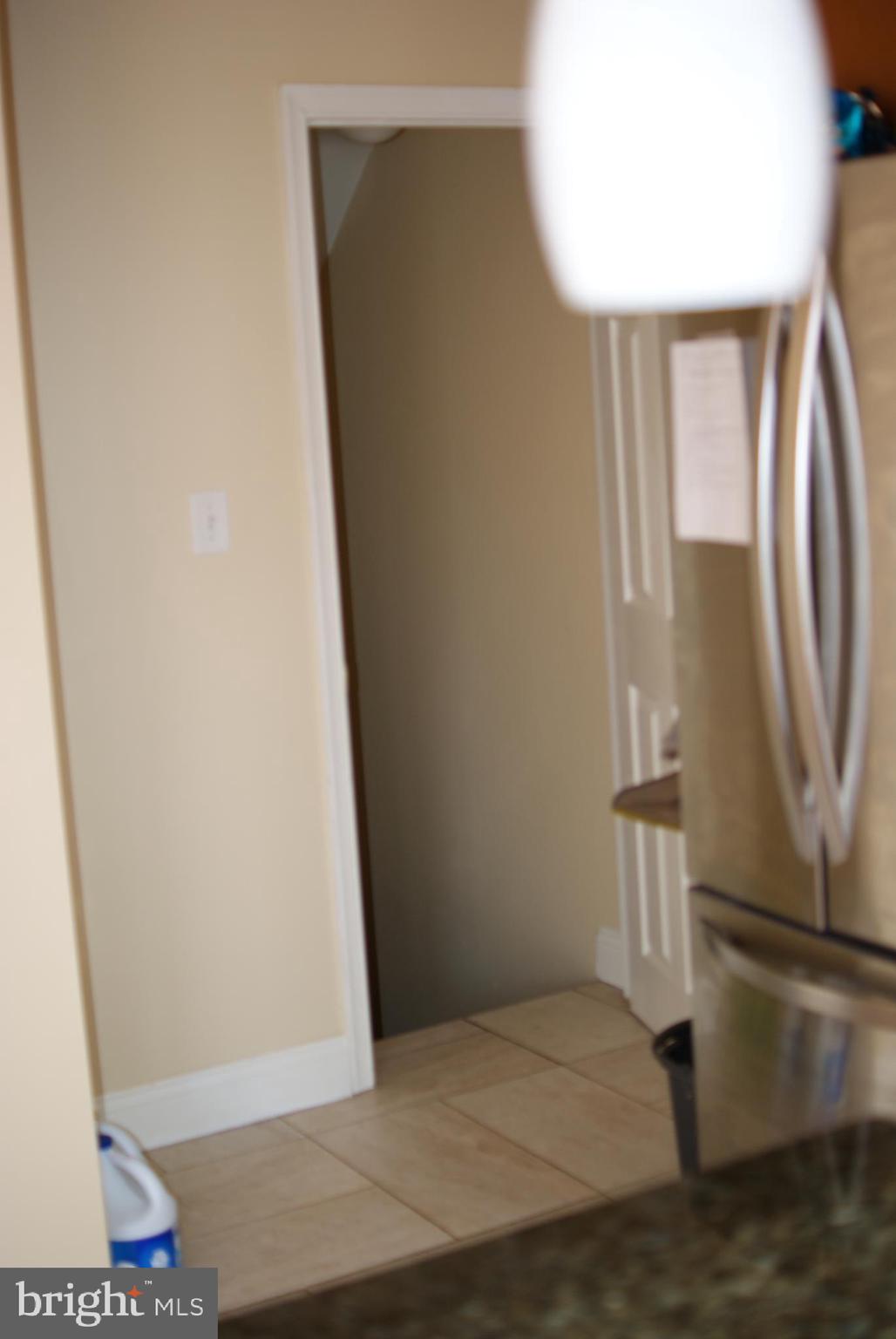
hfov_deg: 25.8
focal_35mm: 52
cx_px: 448
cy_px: 670
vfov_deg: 37.8
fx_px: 1955
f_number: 2
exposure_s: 1/100
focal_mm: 35
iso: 100
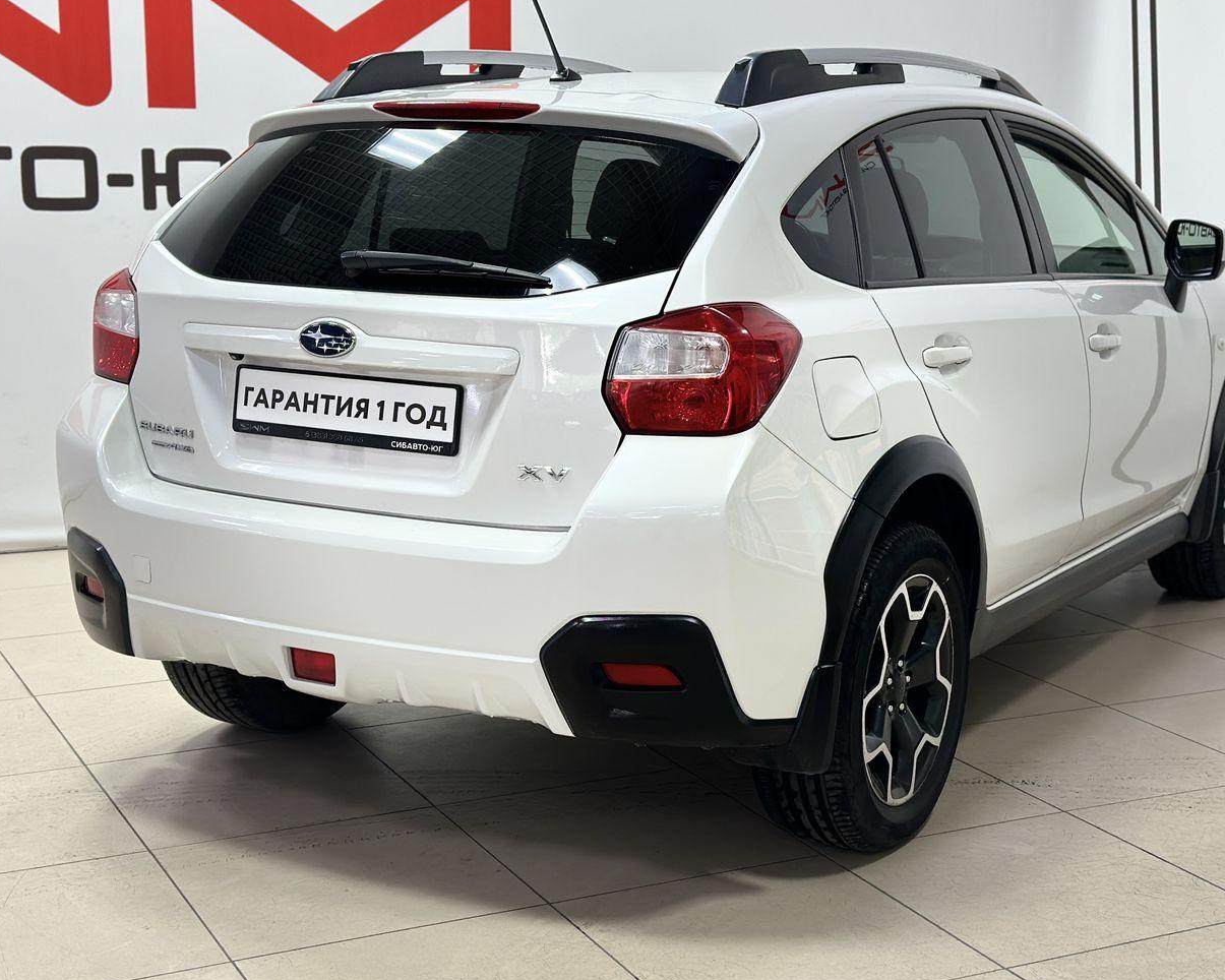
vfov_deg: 27.1
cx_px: 639
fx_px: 2030
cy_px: 500
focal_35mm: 56
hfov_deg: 33.6
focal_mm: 6.86
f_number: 1.78
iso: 100
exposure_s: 1/100
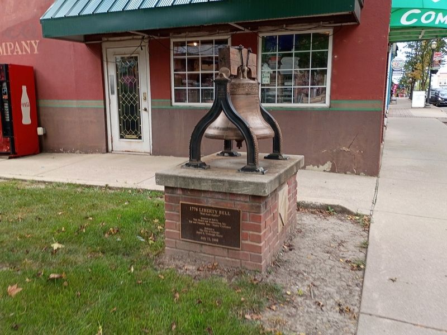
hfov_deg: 61.7
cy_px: 168
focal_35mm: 29
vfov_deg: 48.2
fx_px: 374
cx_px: 224
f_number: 1.8
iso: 100
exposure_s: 1/154
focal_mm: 4.27
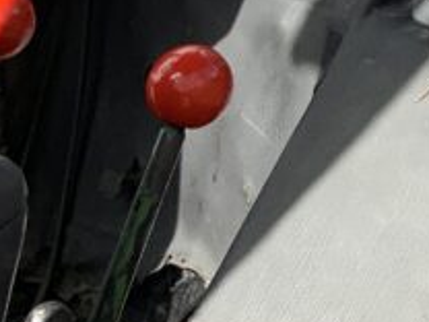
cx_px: 705
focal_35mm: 143
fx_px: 1772
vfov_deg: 9.4
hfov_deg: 12.8
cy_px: -409
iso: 16
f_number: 1.8
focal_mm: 3
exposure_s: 1/855
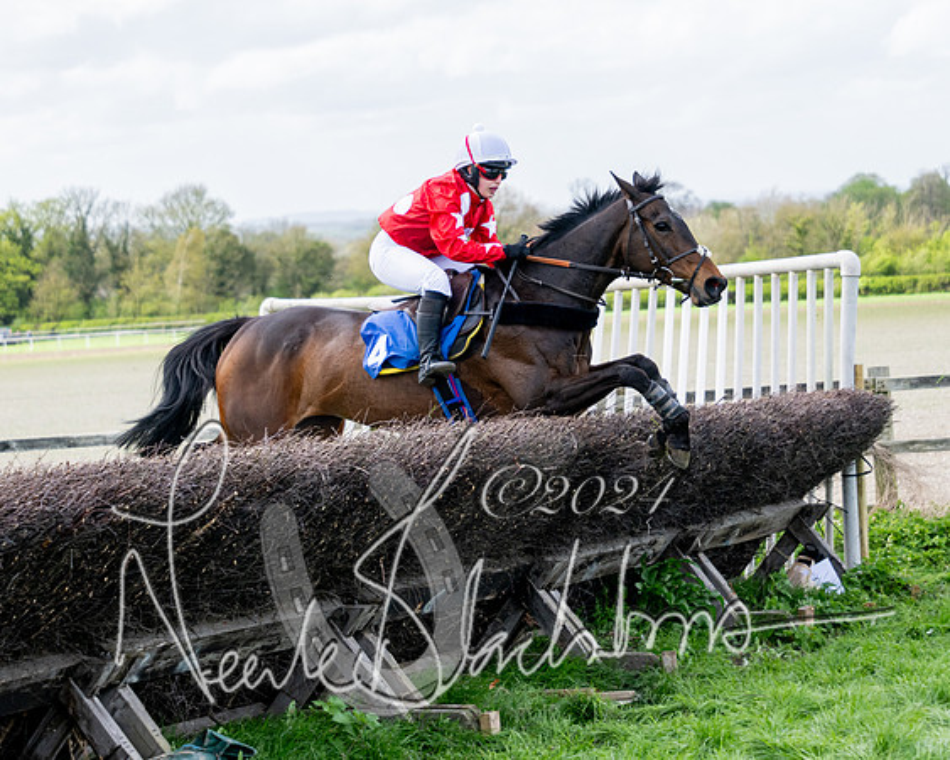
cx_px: 395
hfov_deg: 18.0
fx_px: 3003
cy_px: 301
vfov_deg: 14.4
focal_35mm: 107
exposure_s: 1/1600
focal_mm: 70
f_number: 3.5
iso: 400
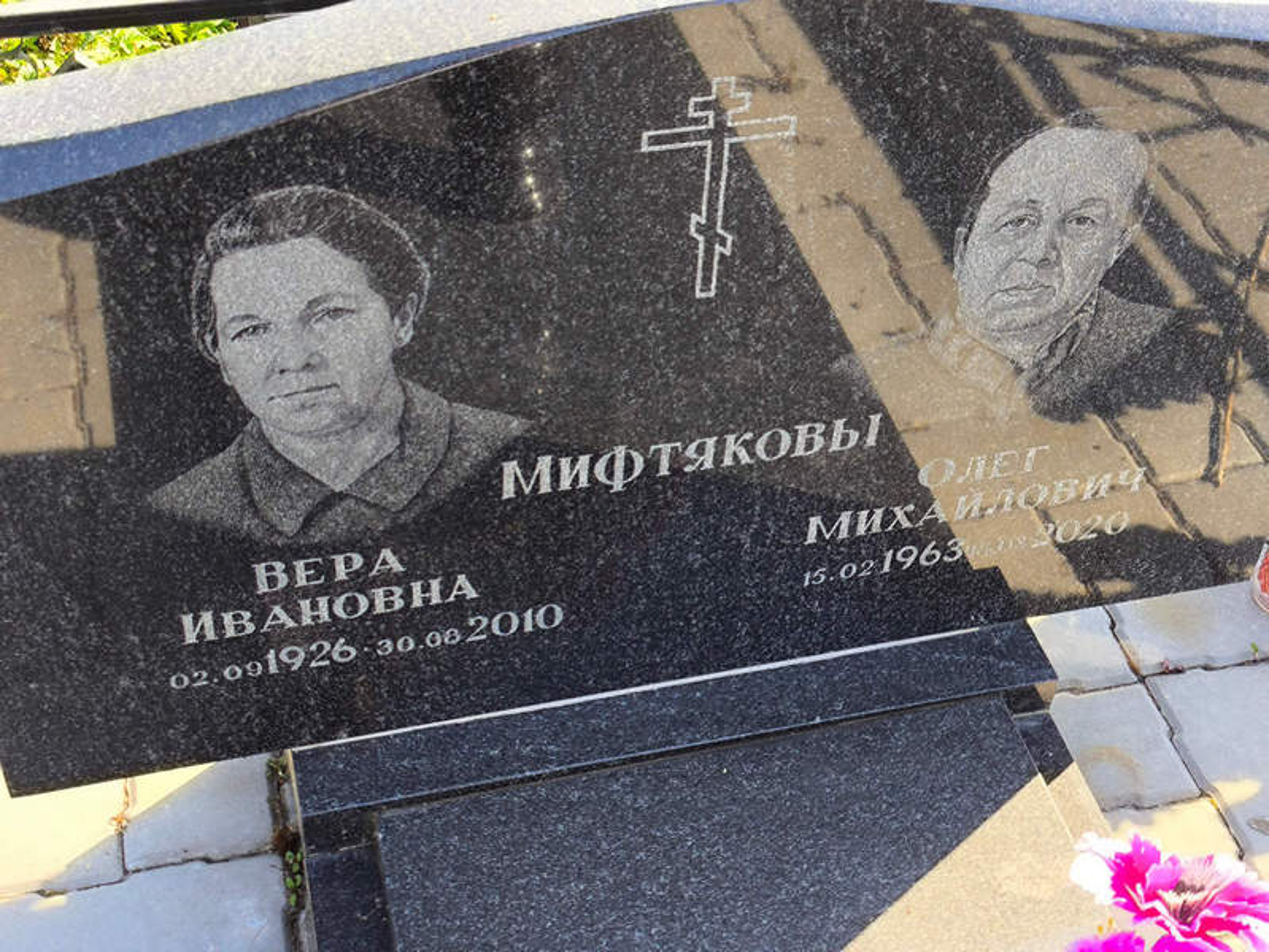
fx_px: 1834
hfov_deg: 38.2
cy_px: 476
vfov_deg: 29.1
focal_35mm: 50
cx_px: 634
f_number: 1.7
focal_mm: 4.71
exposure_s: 1/321
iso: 50
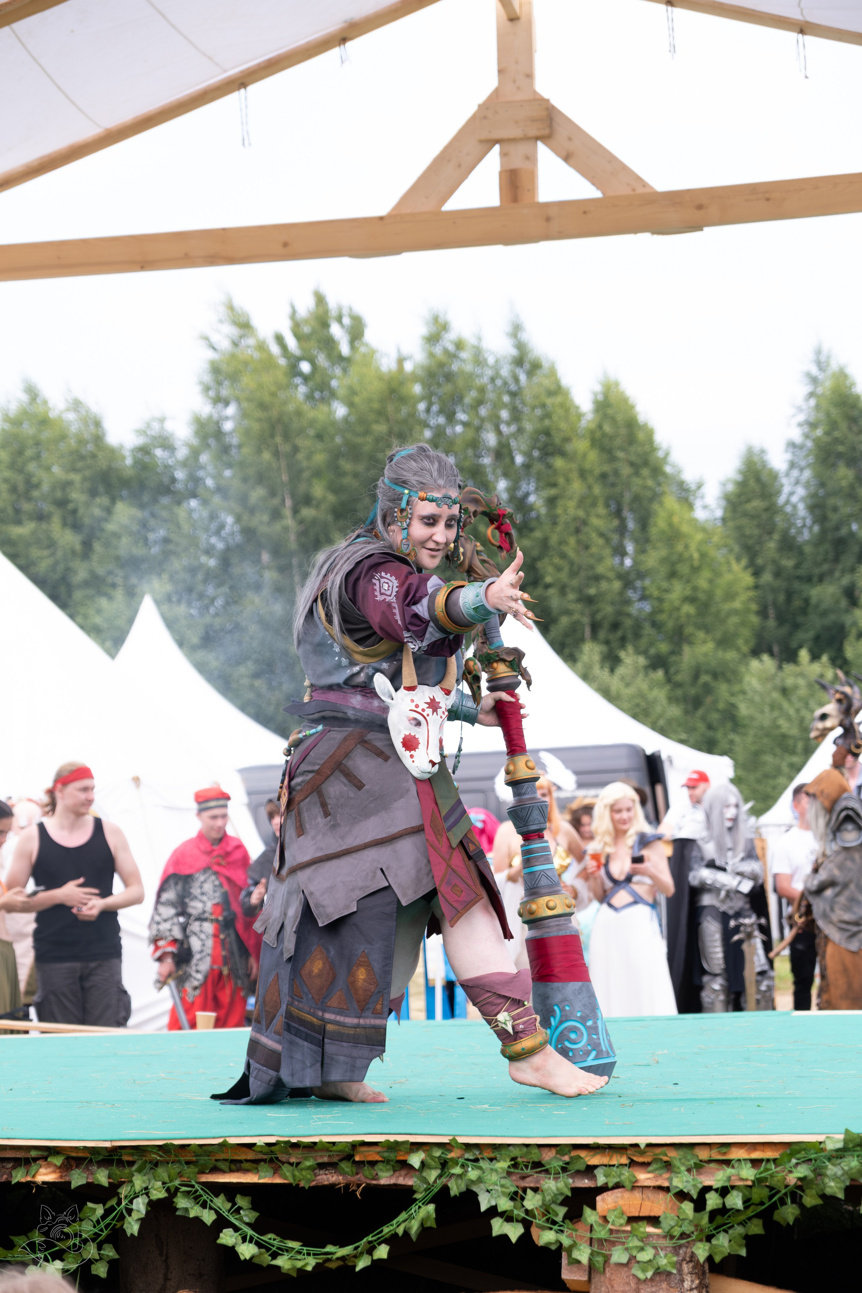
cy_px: 646
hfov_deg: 16.5
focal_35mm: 83
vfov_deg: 24.5
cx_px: 431
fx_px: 2981
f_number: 3.6
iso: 320
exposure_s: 1/800
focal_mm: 55
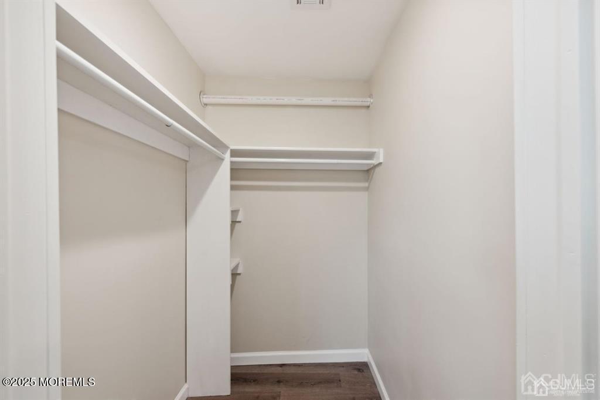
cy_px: 200
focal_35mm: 14
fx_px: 233
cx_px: 300
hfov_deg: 104.3
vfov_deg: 81.2
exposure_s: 1/13
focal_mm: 14
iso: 400
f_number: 8
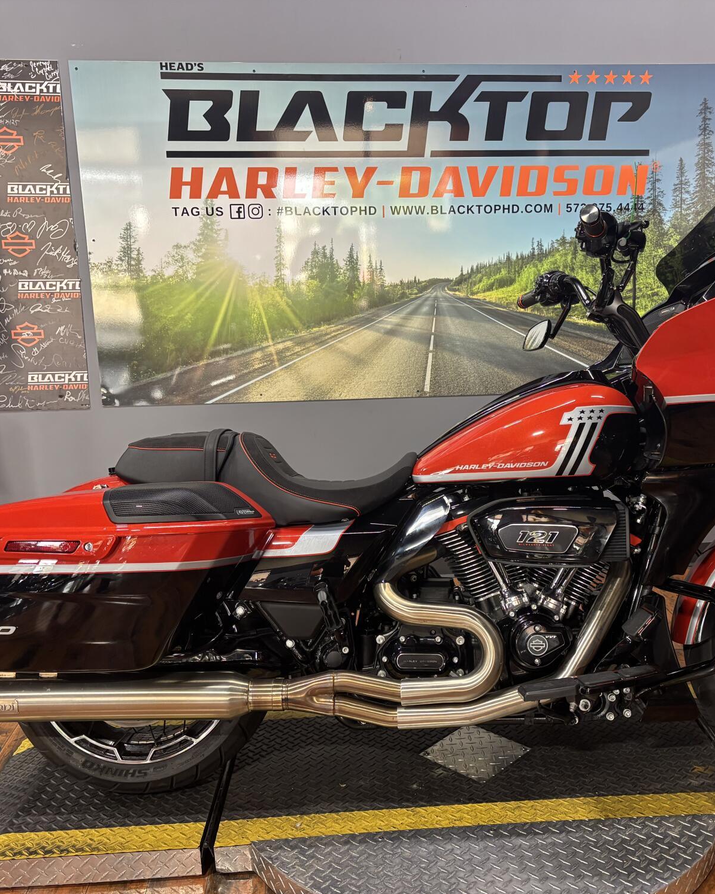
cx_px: 435
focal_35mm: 34
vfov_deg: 52.9
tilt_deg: -12.4
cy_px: 447
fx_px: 900
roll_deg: +1.4
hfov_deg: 43.1
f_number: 1.6
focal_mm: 5.96
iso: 160
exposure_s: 1/60
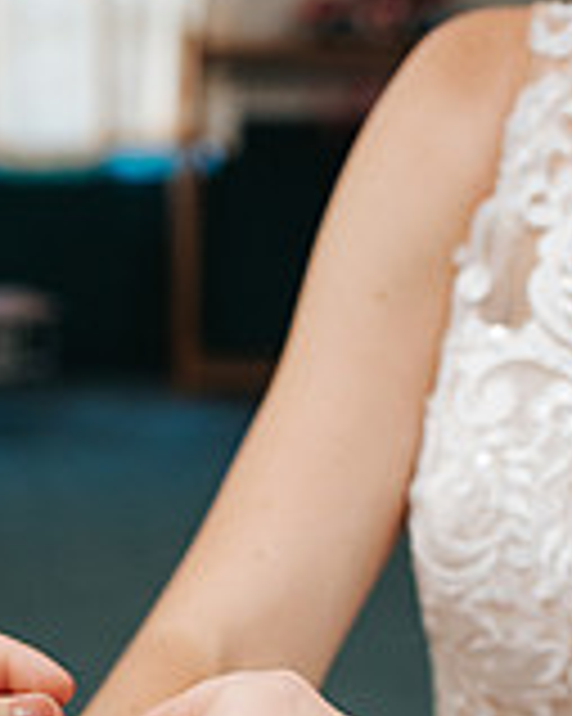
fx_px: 1970
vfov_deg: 19.7
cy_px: 802
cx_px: 54
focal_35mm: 93
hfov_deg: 16.3
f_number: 3.2
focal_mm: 35
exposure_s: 1/125
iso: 1000
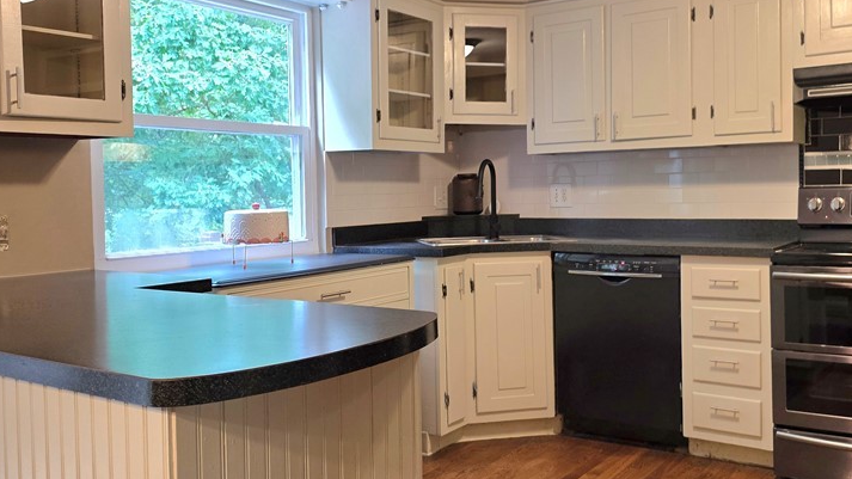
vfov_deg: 32.8
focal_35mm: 36
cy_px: 214
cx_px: 443
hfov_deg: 55.3
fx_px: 813
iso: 250
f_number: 1.7
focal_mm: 6.25
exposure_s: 1/120
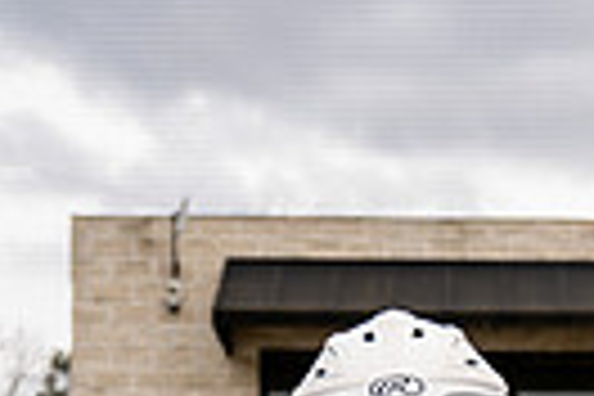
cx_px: 418
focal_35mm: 116
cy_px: 994
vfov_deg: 10.1
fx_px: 1914
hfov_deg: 17.6
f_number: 4
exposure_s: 1/250
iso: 100
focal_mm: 34
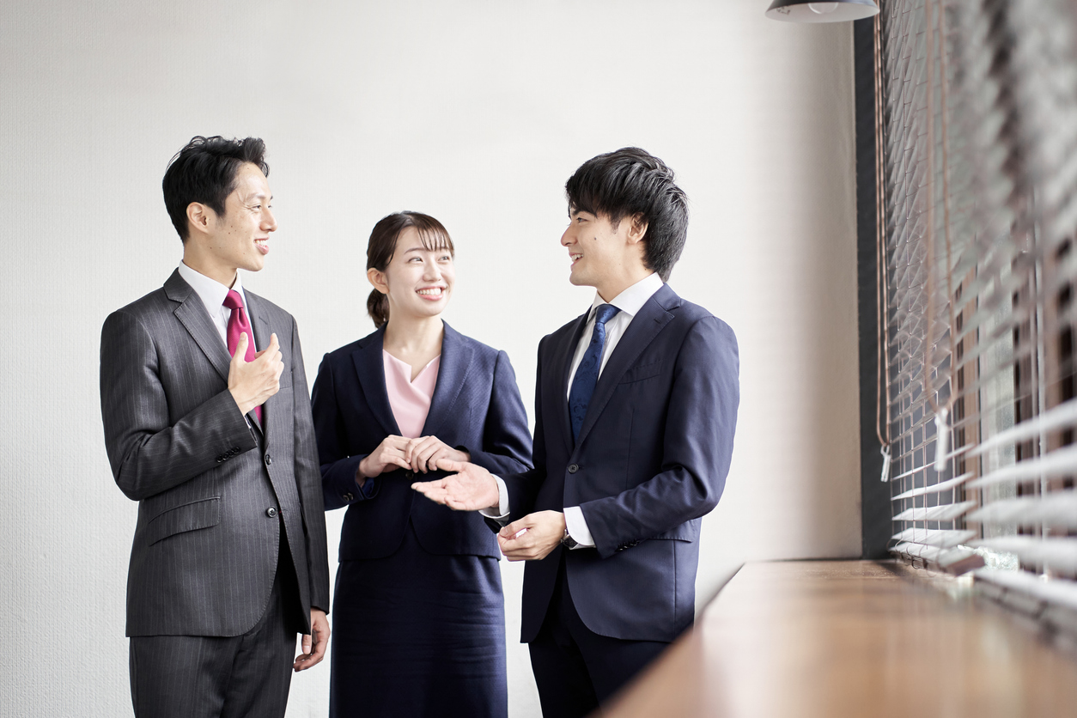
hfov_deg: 23.9
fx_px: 2543
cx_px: 538
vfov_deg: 16.1
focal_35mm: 85
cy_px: 359
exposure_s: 1/125
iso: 640
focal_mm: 85
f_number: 2
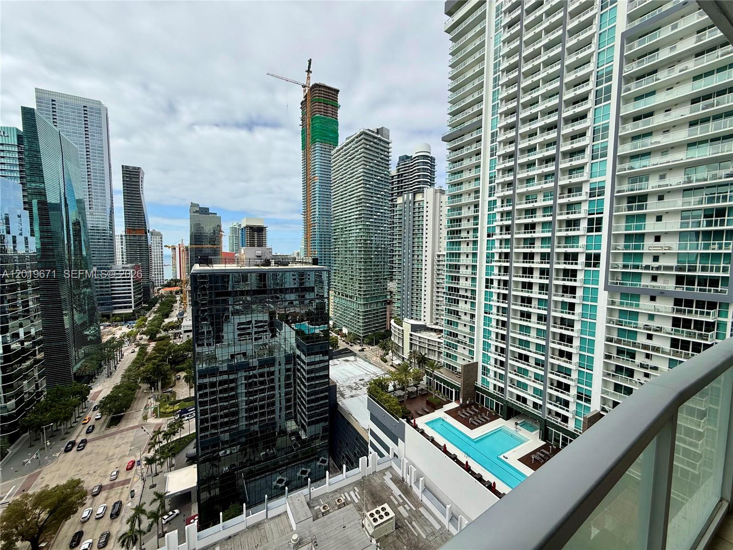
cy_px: 275
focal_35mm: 14
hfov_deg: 102.1
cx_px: 366
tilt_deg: -2.9
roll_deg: -0.8
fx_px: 296
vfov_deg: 85.7
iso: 50
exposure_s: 1/1312
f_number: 2.2
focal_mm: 2.22
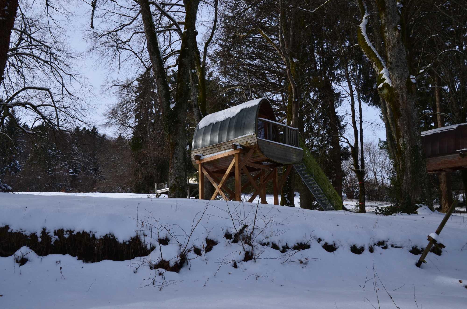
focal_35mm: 40
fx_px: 524
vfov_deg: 32.9
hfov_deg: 48.0
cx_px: 234
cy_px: 154
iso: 110
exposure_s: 1/250
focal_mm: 27
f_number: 8
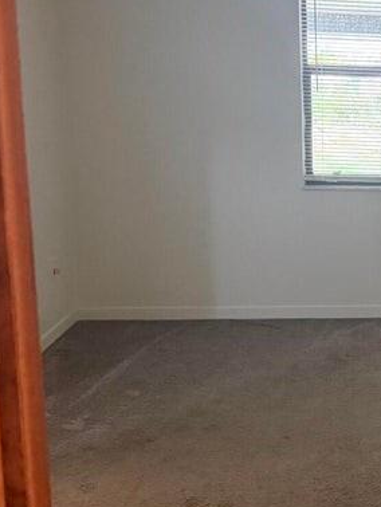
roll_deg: -1.1
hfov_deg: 20.7
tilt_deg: -11.5
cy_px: 245
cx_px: 487
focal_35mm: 65
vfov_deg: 29.8
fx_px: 953
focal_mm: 6.76
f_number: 1.78
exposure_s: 1/60
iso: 500
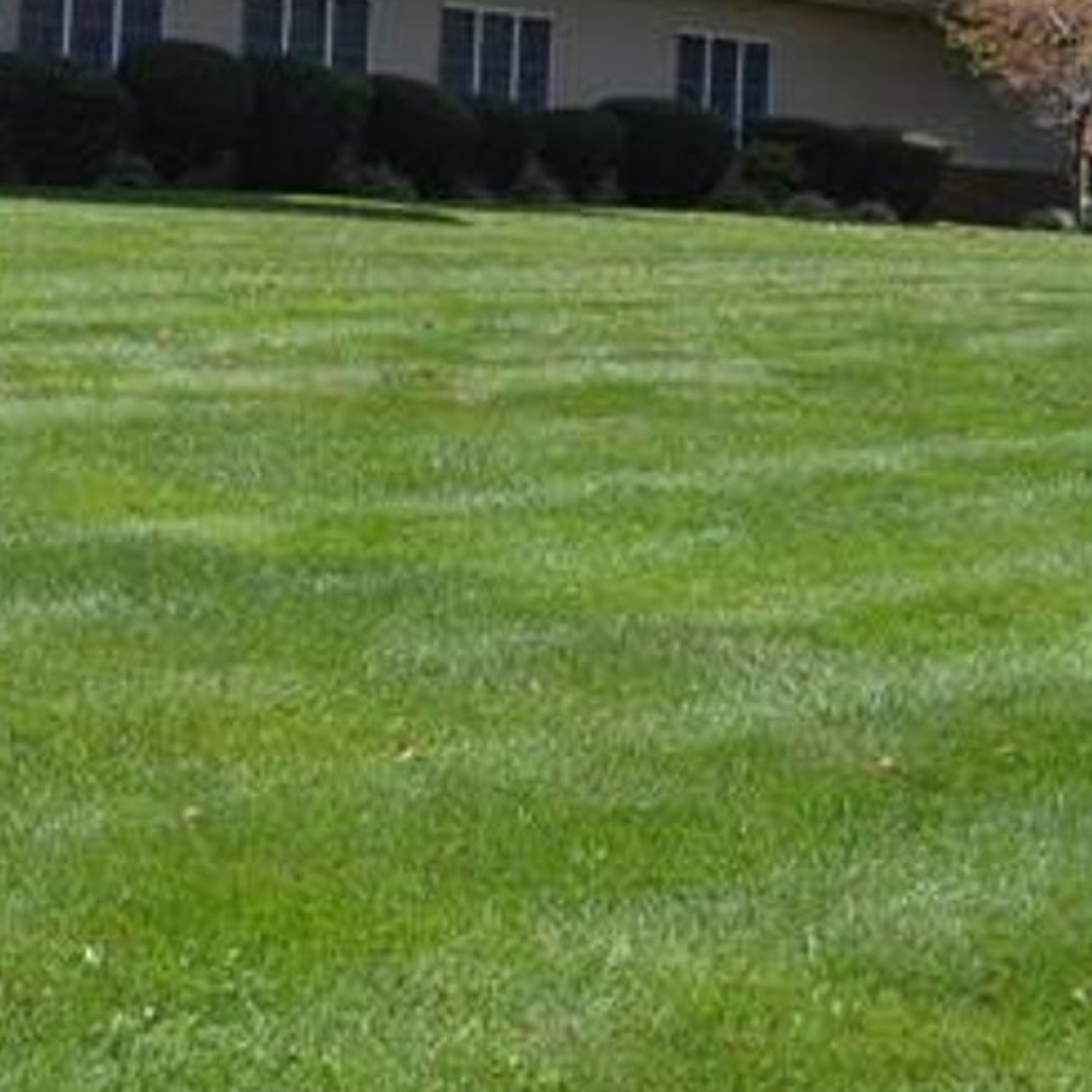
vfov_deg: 14.4
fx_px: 4283
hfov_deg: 13.9
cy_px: 114
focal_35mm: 120
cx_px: -383
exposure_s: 1/200
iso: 100
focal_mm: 32
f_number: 7.1
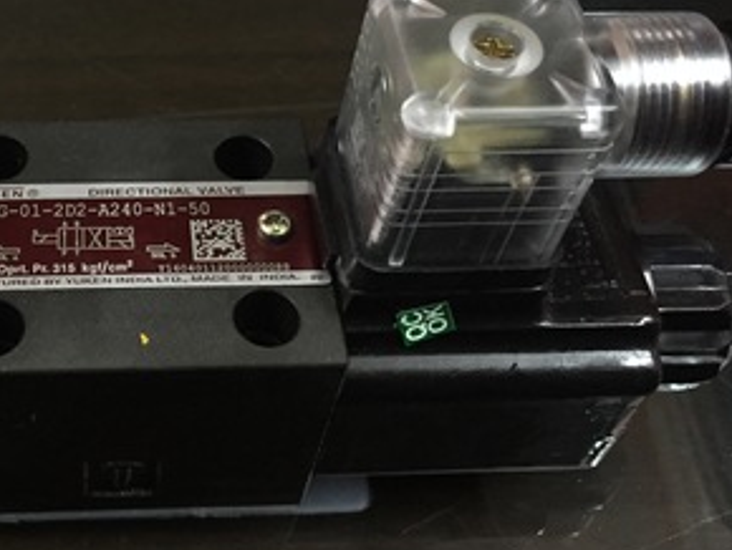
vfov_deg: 28.9
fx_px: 1058
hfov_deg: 36.5
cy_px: 168
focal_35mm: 50
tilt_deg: -50.4
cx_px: 121
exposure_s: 1/17
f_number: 2.2
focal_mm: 4.15
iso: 320
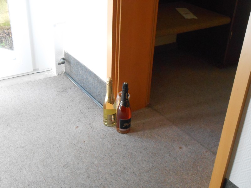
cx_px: 126
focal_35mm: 44
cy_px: 94
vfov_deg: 32.9
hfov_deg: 42.9
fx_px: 319
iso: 800
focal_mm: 7.8
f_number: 4.5
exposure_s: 1/125
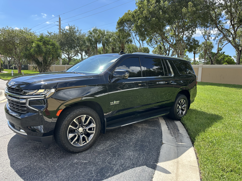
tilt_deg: -6.0
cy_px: 90
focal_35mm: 24
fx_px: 168
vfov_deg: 56.8
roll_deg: -2.3
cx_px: 121
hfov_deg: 71.6
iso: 80
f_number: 1.78
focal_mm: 6.86
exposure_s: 1/1751
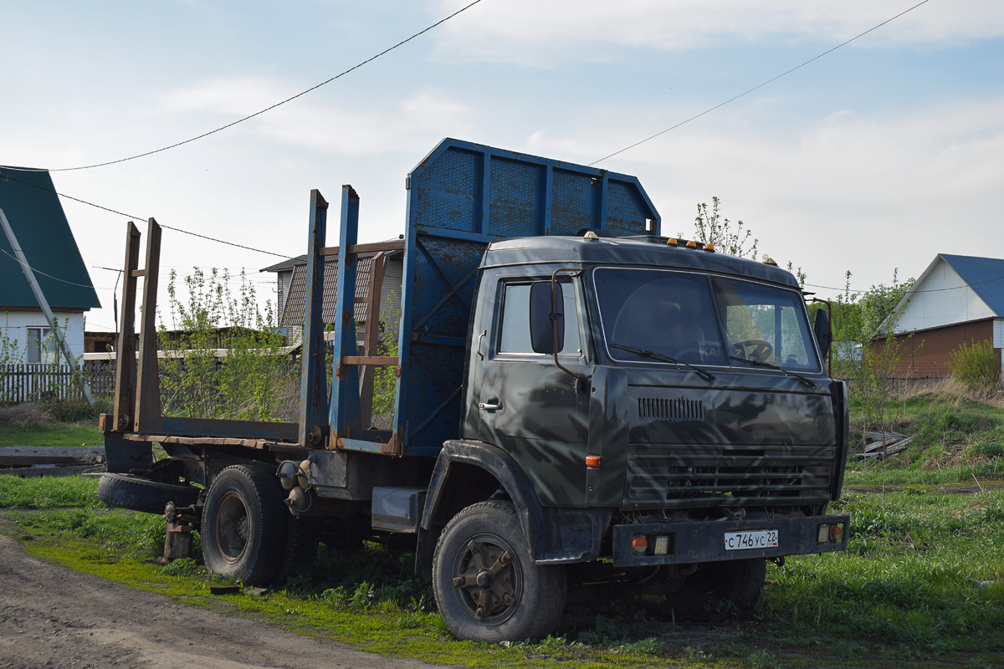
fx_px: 1297
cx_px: 502
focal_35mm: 46
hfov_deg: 42.3
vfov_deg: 28.9
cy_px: 334
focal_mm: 31
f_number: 5.6
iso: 200
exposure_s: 1/500
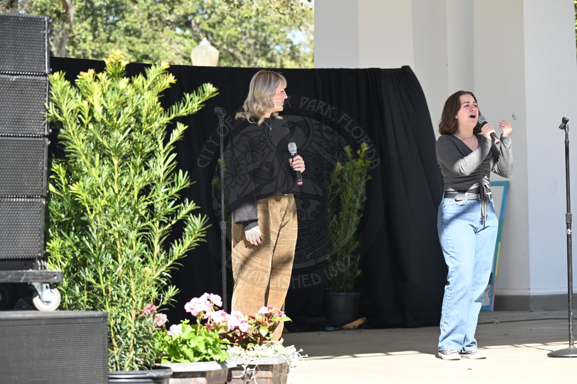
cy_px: 192
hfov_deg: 17.8
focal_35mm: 115
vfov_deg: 11.9
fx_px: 1843
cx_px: 288
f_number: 6.7
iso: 360
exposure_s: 1/250
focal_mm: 115
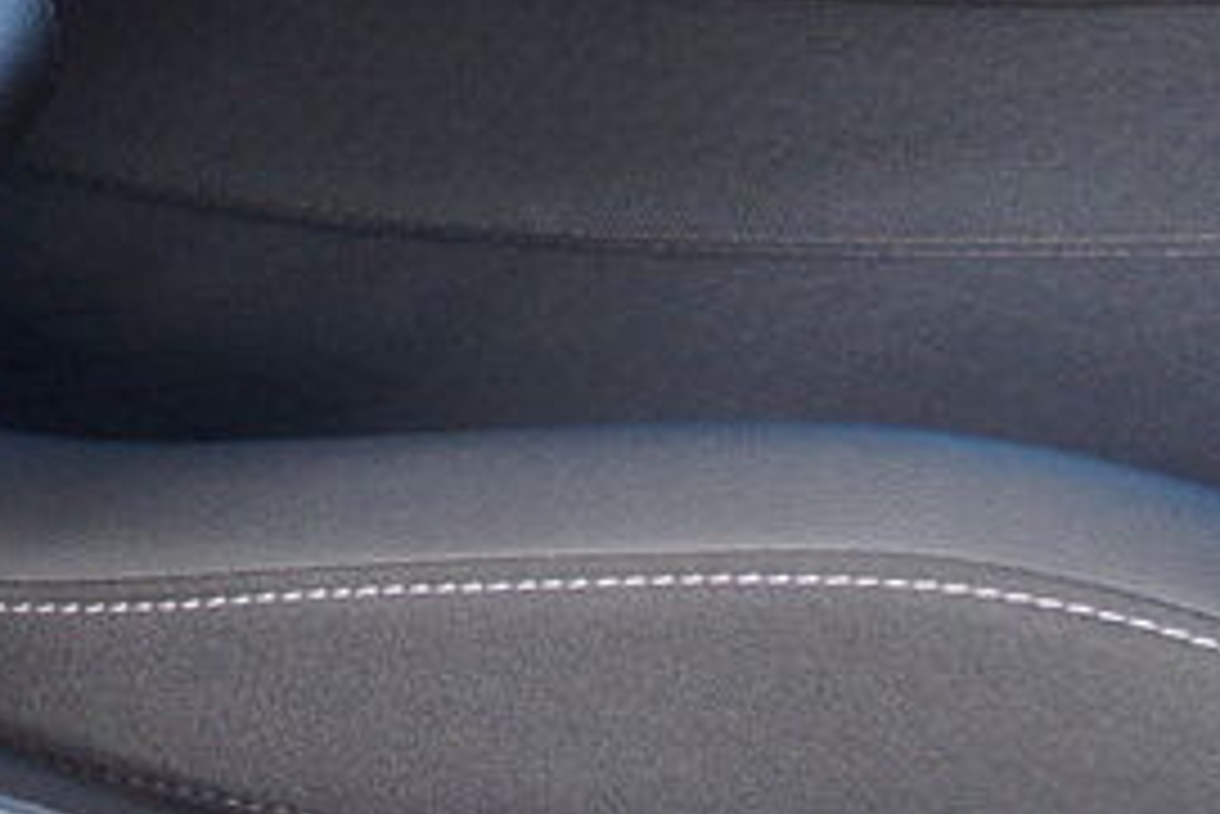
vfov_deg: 7.2
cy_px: 58
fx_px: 6476
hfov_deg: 10.2
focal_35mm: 191
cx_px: -851
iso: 200
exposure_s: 1/60
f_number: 4
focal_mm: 18
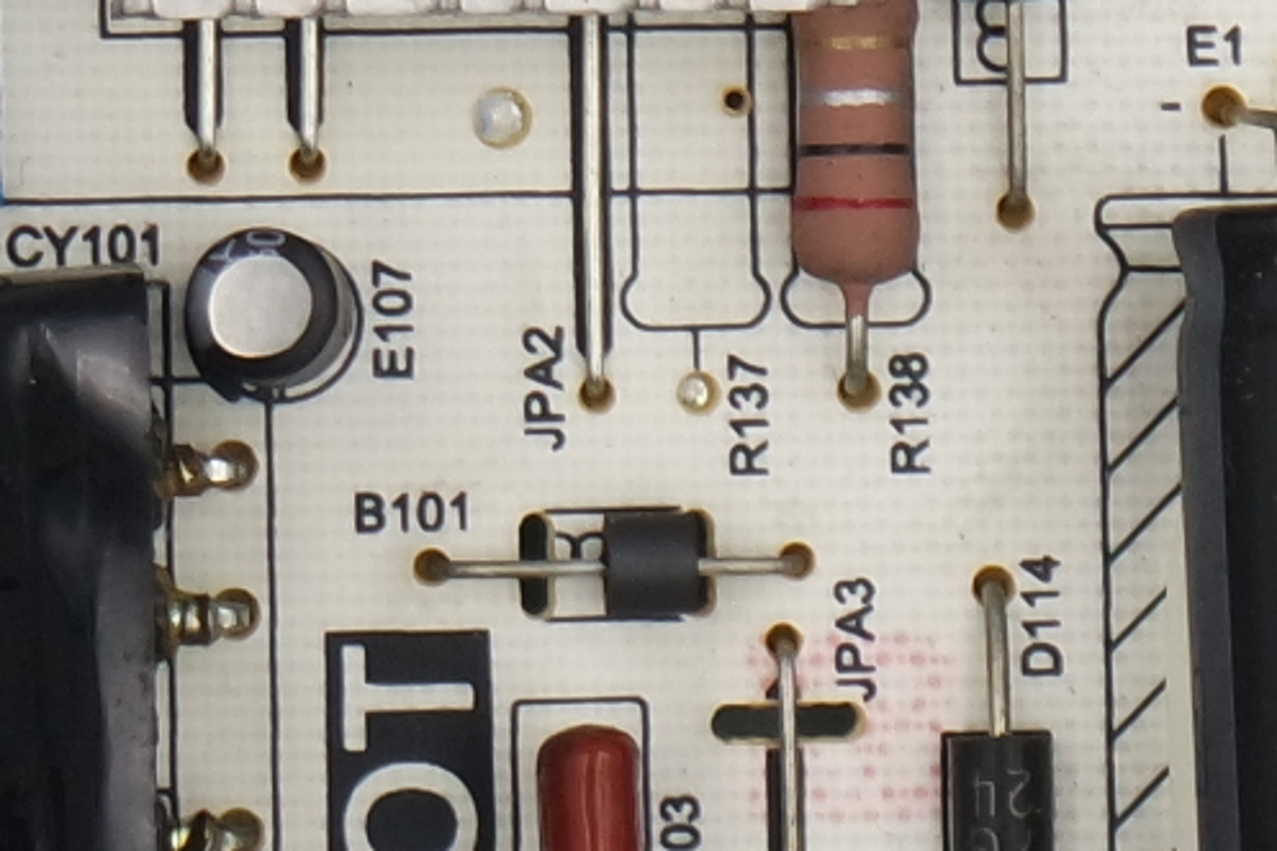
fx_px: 14219
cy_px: -519
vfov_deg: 3.4
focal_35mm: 401
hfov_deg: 5.1
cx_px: 231
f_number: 5.6
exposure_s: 1/100
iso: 200
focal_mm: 25
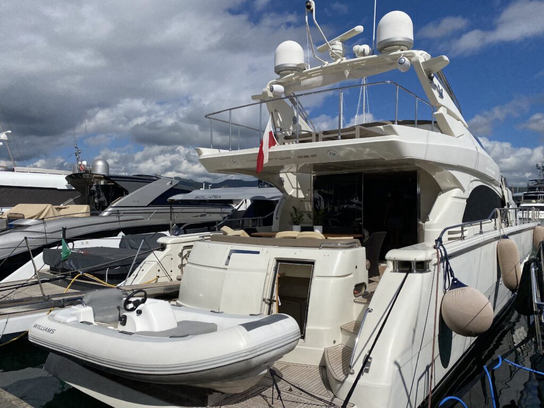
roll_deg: -1.0
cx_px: 272
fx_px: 409
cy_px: 204
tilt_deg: +0.6
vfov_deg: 53.1
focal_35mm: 26
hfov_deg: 67.3
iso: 32
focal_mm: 4.25
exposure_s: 1/8197
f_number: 1.8
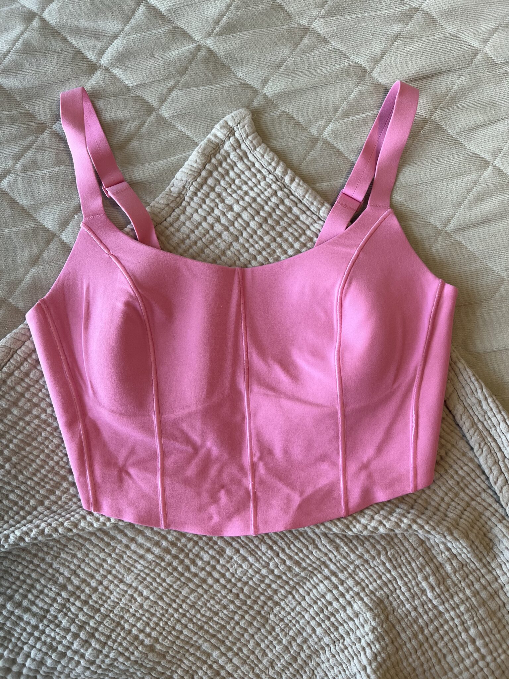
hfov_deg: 53.1
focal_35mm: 26
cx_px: 254
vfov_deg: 67.3
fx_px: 510
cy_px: 340
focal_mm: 5.7
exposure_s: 1/120
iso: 125
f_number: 1.5
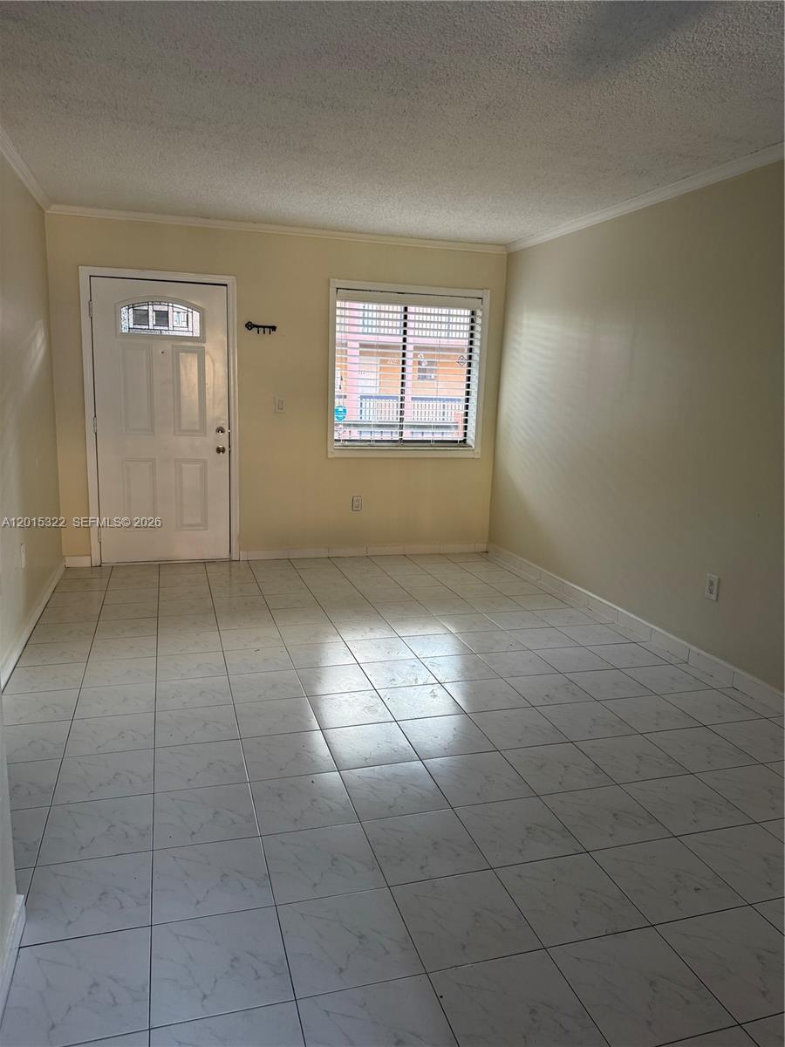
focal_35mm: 24
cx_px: 392
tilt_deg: -10.3
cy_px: 524
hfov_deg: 56.8
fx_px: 726
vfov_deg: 71.6
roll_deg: -2.1
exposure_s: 1/60
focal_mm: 6.76
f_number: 1.78
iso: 160
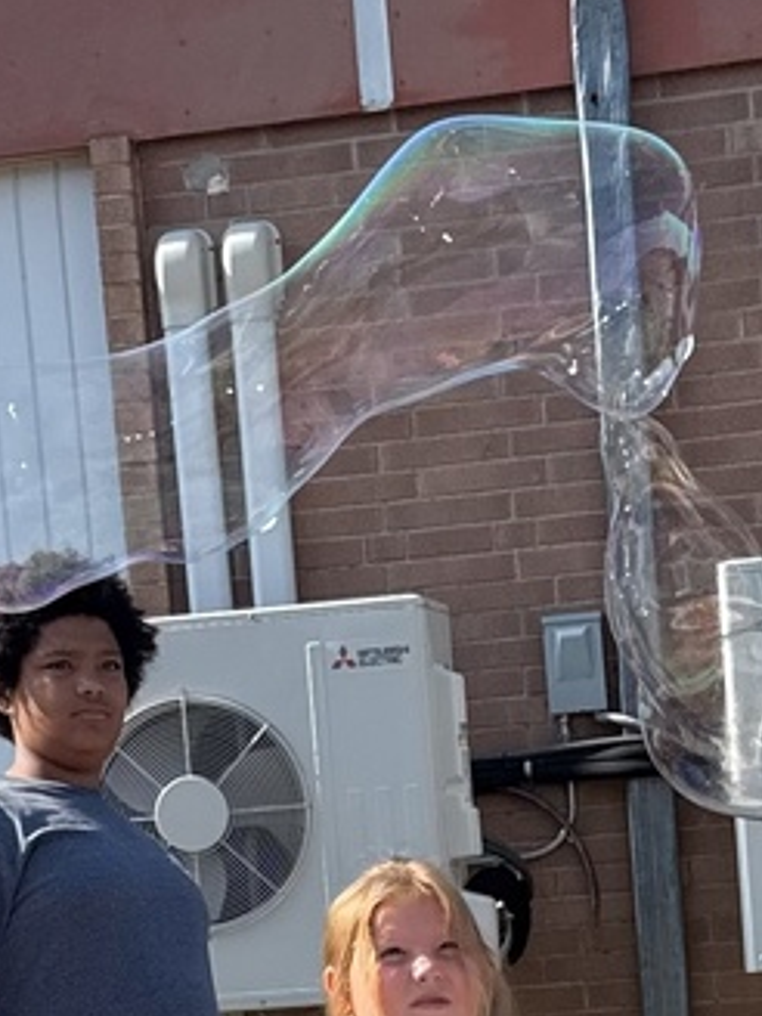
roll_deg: +4.7
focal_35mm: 75
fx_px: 2201
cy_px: 973
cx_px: 155
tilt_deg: -4.6
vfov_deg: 25.0
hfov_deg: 19.4
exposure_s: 1/3425
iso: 80
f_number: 1.78
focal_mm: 6.76
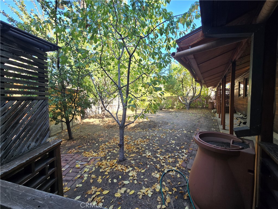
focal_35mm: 13
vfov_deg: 89.9
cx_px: 139
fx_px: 104
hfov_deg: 106.2
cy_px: 104
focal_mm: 2.2
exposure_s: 1/137
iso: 50
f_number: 2.2
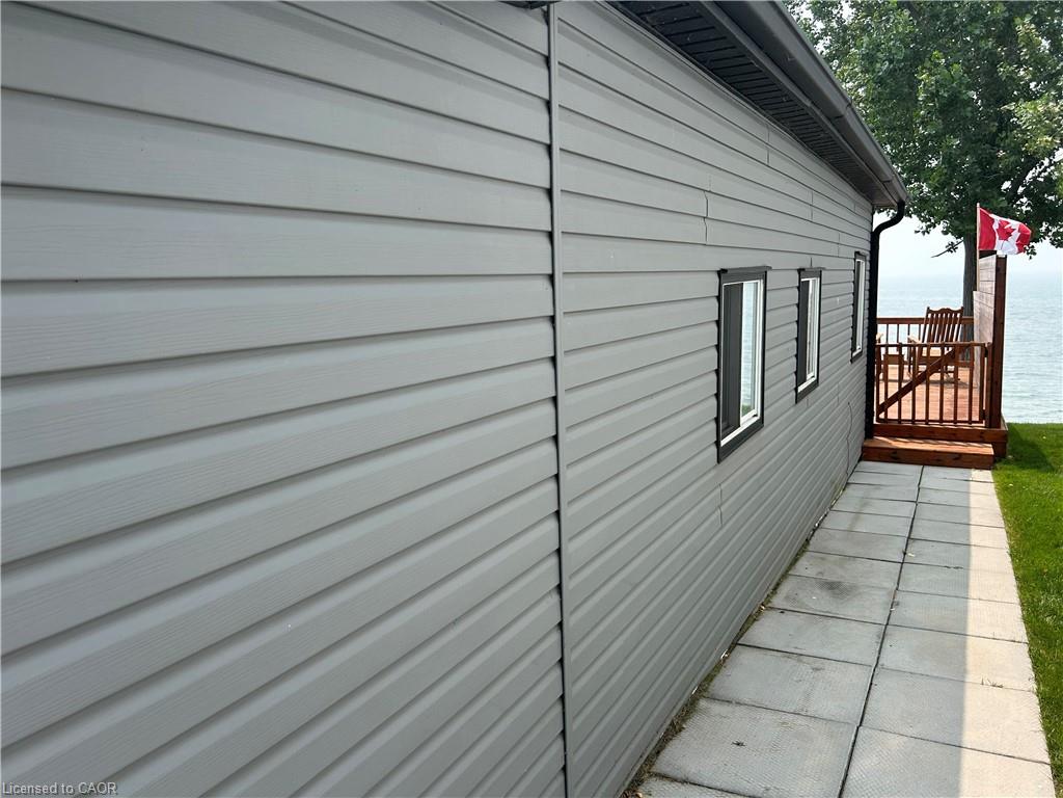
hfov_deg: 67.3
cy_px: 399
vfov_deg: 53.1
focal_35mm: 26
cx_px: 532
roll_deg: +0.5
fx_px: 798
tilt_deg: -7.6
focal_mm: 5.7
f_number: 1.5
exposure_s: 1/2008
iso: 50
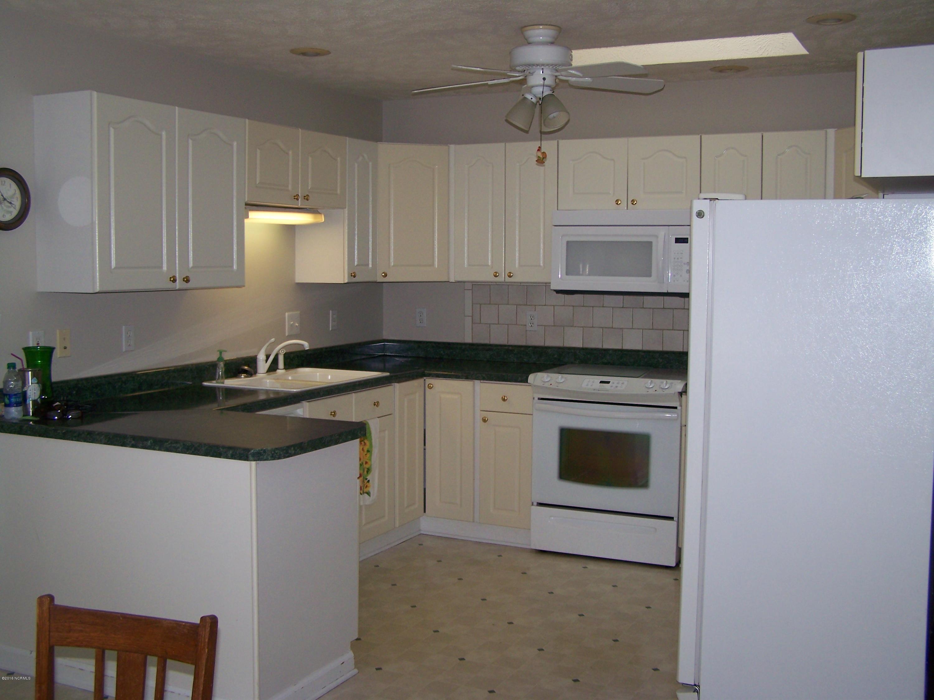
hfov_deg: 49.0
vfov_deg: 37.7
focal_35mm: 38
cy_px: 350
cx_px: 467
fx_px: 1025
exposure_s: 1/60
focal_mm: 6.3
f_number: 2.8
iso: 80
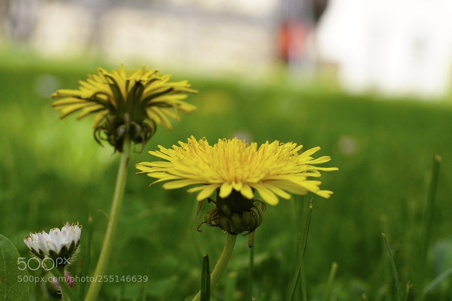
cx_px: 226
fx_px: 847
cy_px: 150
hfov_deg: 29.9
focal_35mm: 68
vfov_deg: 20.2
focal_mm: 45
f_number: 8
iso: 640
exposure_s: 1/500
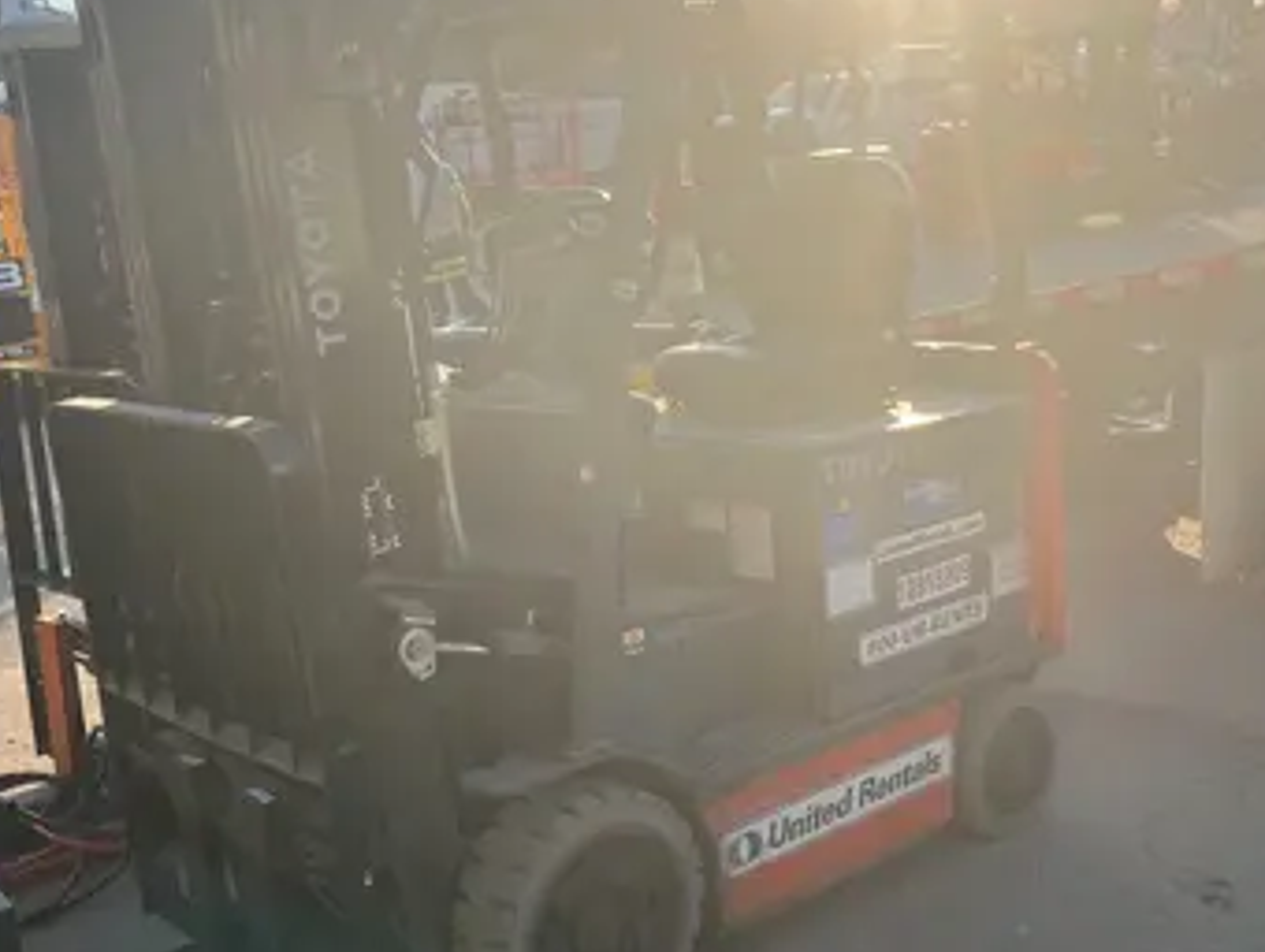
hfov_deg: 44.7
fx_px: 1537
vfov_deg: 34.4
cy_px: 515
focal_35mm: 42
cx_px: 610
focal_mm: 5.1
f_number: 1.6
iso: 50
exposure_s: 1/1748
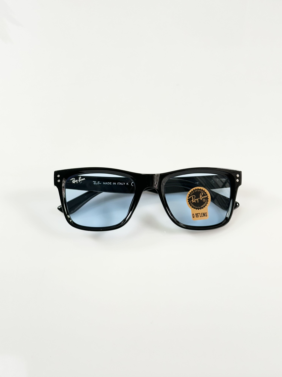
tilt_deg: -53.7
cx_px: 141
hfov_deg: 30.3
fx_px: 521
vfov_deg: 39.7
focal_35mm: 48
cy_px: 188
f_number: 1.78
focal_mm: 6.86
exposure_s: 1/100
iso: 50
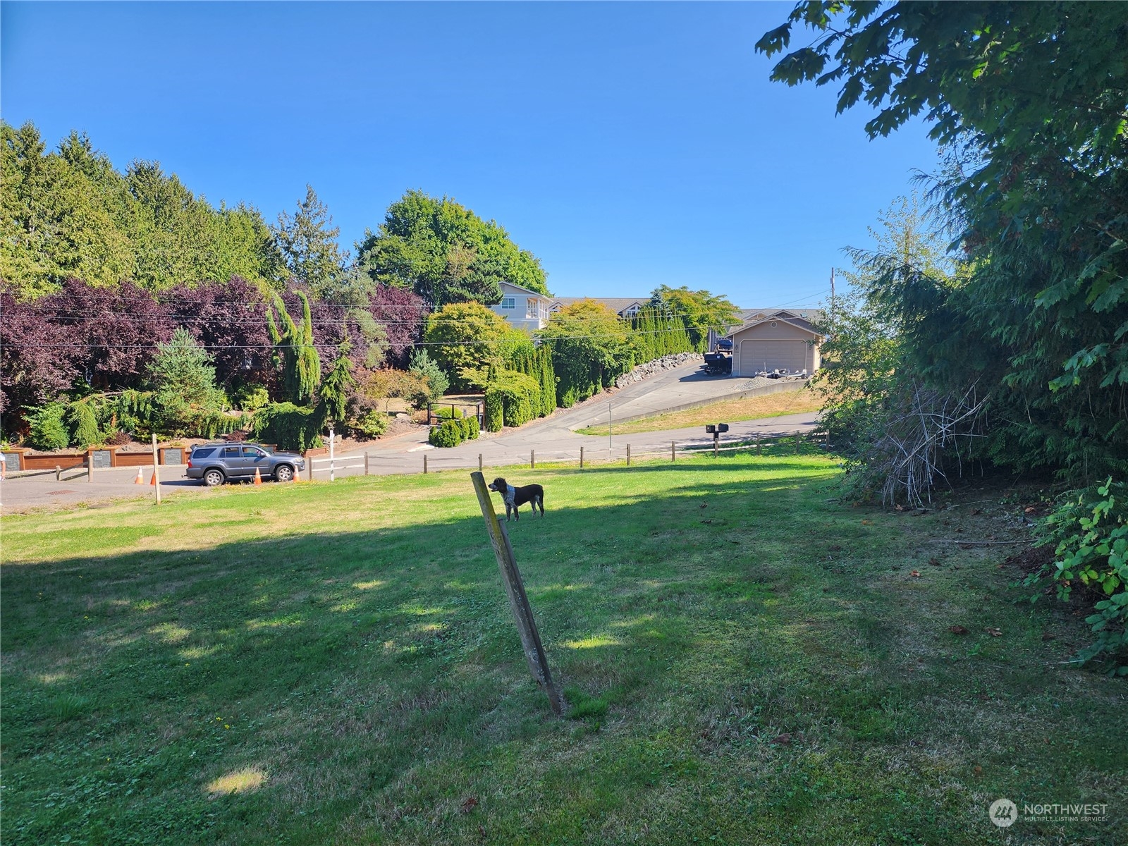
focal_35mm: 23
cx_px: 564
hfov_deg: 73.9
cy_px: 423
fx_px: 749
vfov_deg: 58.9
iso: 12
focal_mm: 6.4
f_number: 1.8
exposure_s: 1/378
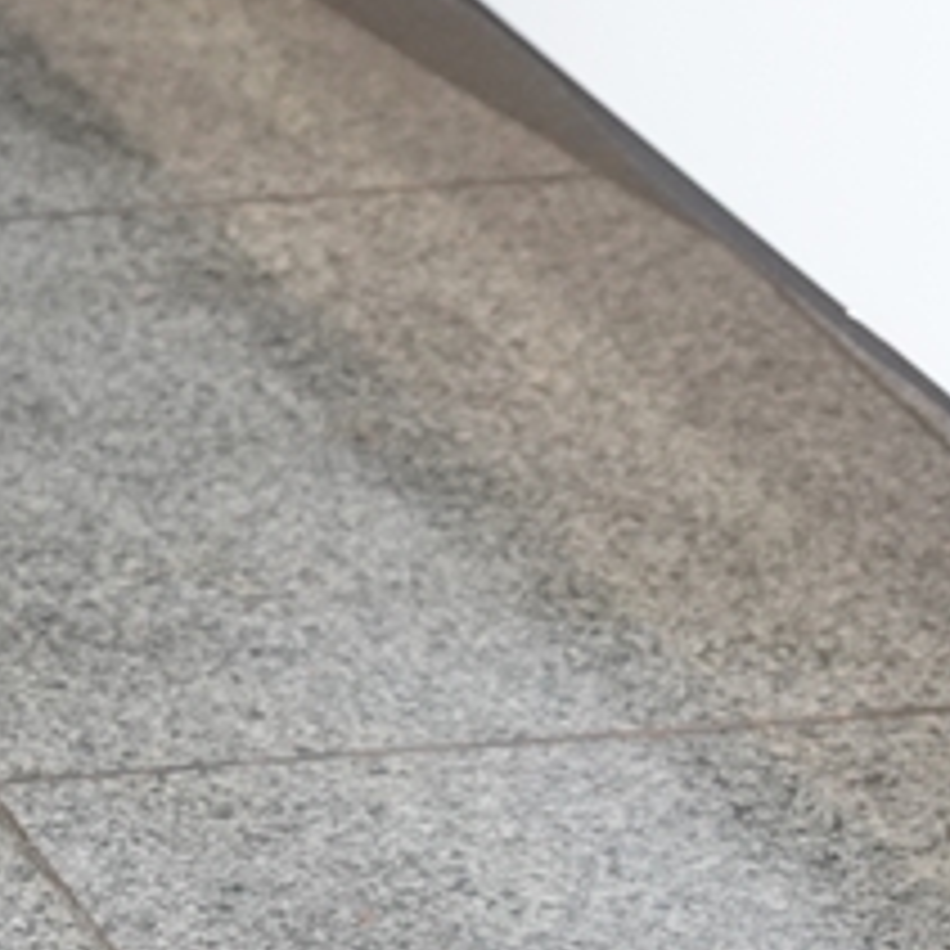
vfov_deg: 5.7
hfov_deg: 5.5
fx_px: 9594
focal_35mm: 309
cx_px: -1189
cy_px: -65
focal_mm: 50
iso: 1600
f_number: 3.5
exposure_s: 1/160
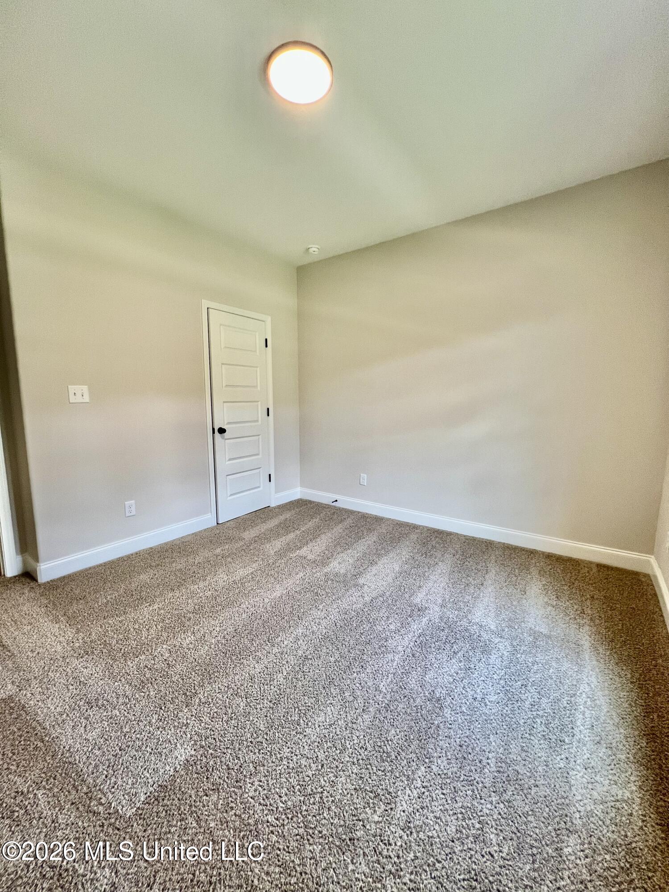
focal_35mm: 13
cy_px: 446
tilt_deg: -7.3
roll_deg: -0.2
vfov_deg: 106.2
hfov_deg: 89.9
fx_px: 335
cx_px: 334
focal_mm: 1.57
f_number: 1.8
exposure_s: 1/120
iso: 160
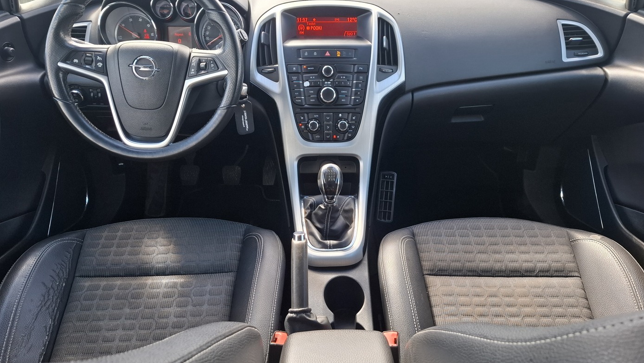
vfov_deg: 44.4
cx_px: 327
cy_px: 197
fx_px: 444
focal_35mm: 26
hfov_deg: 71.9
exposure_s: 1/100
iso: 50
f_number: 1.8
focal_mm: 5.54
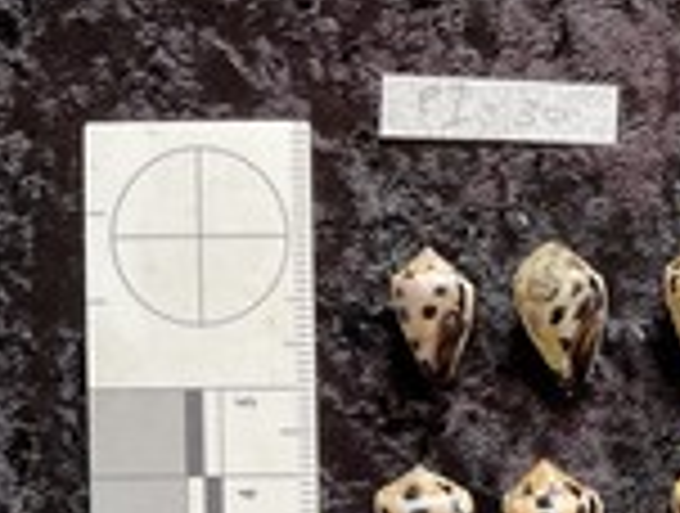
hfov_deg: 26.7
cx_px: 743
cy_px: 560
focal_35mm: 67
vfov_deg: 21.0
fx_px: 1319
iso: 64
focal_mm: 3
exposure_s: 1/120
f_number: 1.8
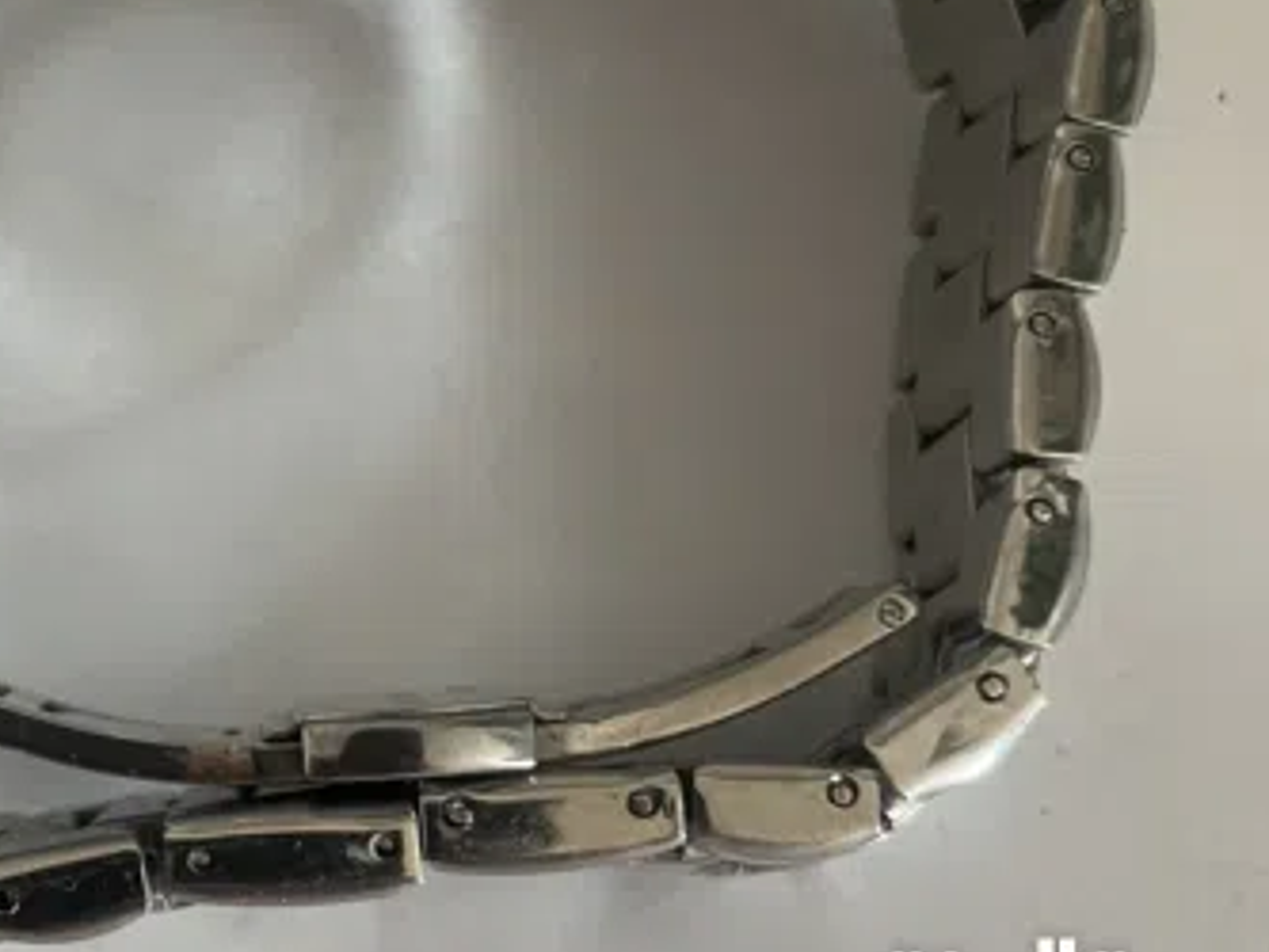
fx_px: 1834
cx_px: 202
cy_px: 388
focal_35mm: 50
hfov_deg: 36.5
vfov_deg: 29.1
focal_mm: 4.2
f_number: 1.6
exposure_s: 1/50
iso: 250
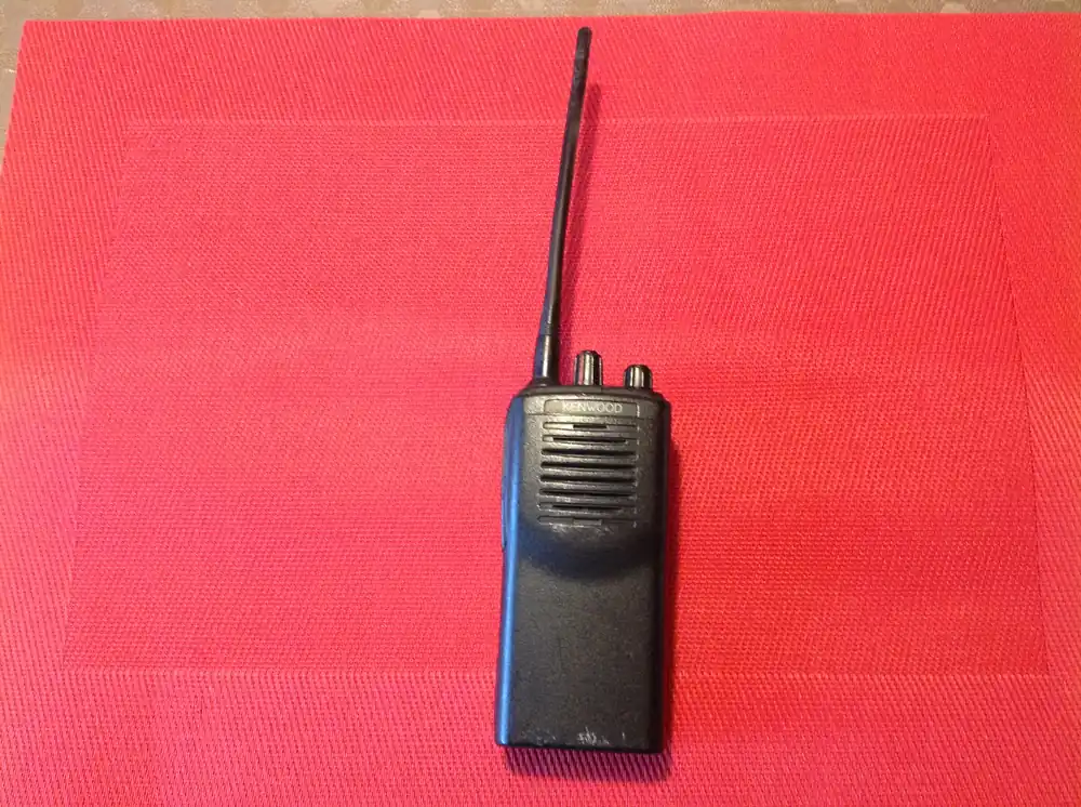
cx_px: 540
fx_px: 1091
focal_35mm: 35
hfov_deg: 52.7
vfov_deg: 40.6
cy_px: 404
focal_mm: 4.28
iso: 400
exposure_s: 1/17
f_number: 2.4
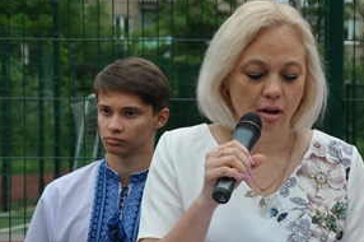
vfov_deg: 7.0
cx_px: 337
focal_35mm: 195
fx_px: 1969
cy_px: 166
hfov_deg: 10.5
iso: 200
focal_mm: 62
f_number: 8
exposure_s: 1/250
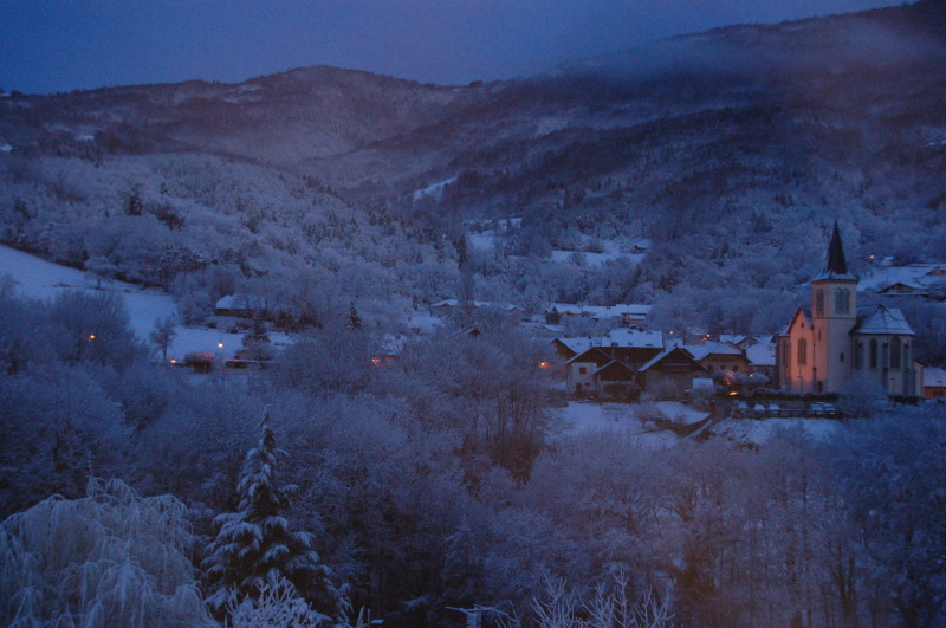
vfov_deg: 28.9
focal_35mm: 46
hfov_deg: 42.4
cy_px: 314
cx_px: 473
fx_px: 1220
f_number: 4.5
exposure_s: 1/60
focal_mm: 31
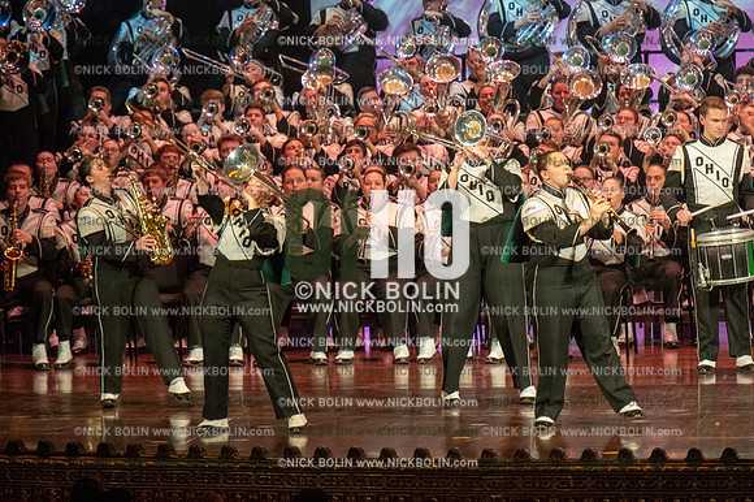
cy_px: 251
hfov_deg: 9.0
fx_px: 4814
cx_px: 377
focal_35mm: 230
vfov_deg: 6.0
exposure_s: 1/200
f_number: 5.6
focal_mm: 230
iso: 8000
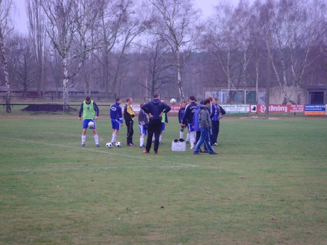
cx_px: 164
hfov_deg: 16.8
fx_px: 1105
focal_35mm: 117
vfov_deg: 12.7
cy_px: 122
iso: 160
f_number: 4.5
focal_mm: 19.8
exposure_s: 1/60
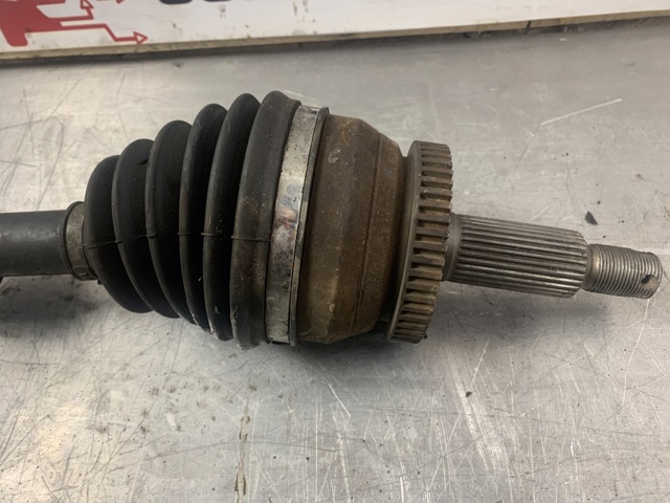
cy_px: 252
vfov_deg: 53.1
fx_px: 503
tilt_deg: -59.4
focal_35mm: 26
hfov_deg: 67.3
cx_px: 335
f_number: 1.8
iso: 100
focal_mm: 4.25
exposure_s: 1/60
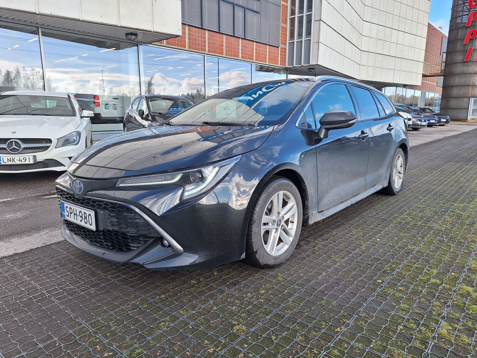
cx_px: 238
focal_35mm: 23
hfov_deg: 73.9
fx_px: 317
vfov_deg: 58.9
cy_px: 179
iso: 40
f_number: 1.8
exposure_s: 1/842
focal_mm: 5.54
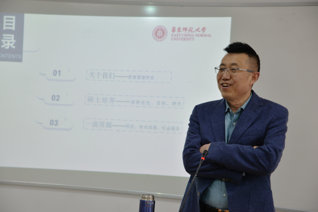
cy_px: 106
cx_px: 159
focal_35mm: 82
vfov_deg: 16.7
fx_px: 725
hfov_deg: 24.8
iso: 400
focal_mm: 82
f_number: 5
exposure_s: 1/80
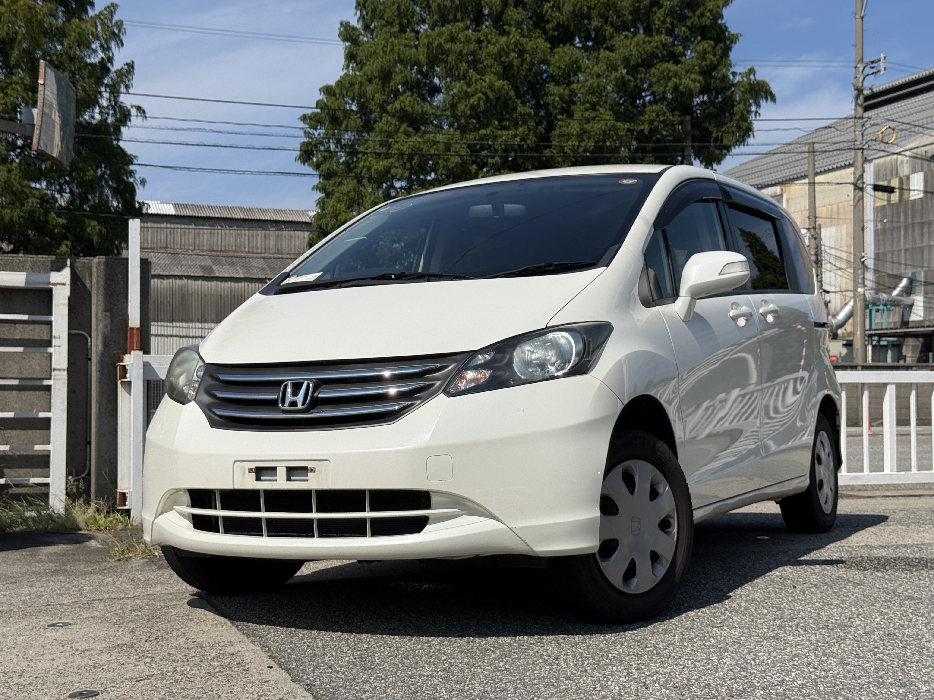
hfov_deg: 39.7
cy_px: 350
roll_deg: +0.3
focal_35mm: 48
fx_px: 1295
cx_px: 467
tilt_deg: +2.3
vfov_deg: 30.3
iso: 64
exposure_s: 1/11364
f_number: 1.78
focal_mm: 6.76
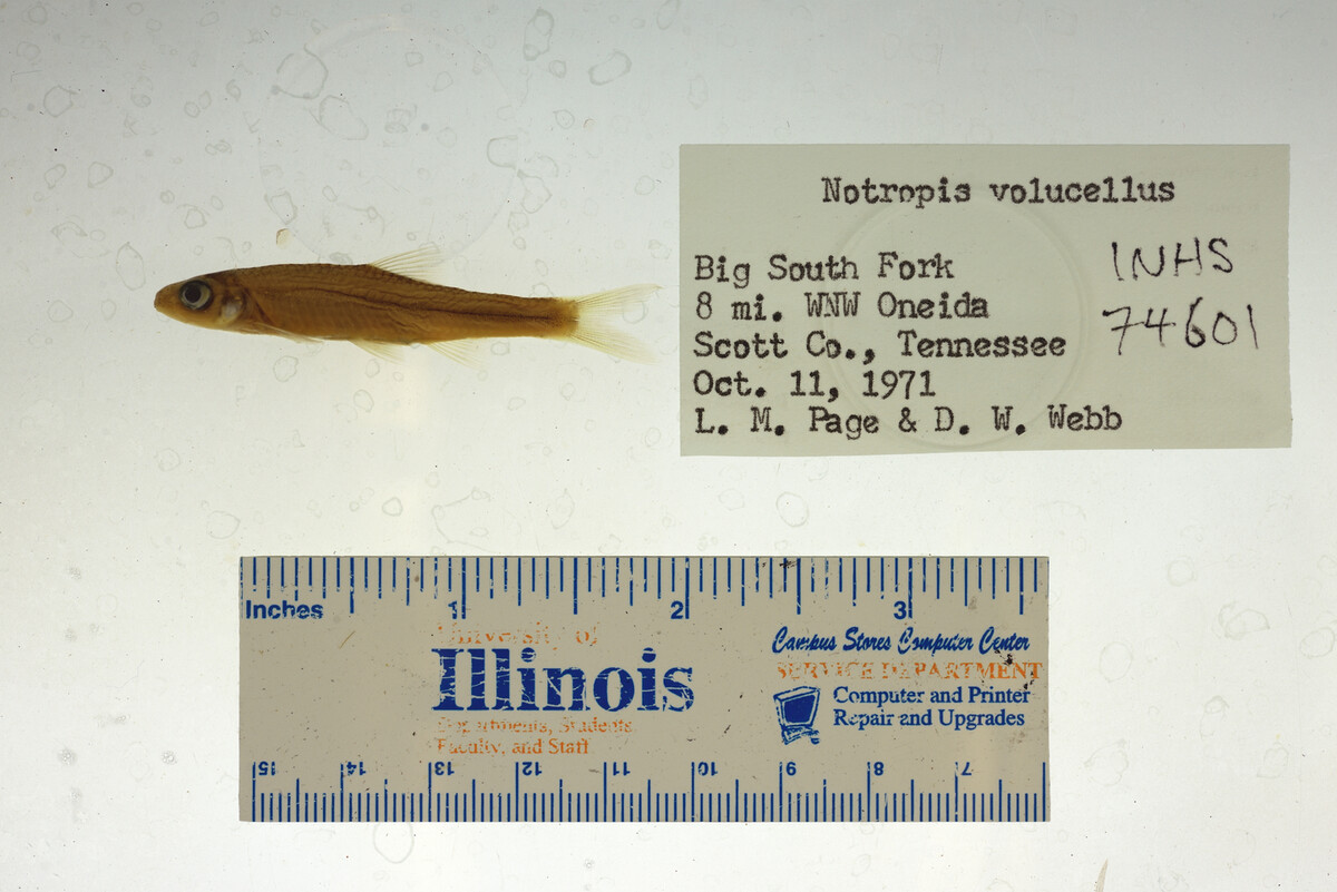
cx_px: 668
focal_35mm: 60
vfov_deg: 22.6
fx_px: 2229
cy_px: 446
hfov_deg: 33.4
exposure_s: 1/200
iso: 100
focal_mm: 60
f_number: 10
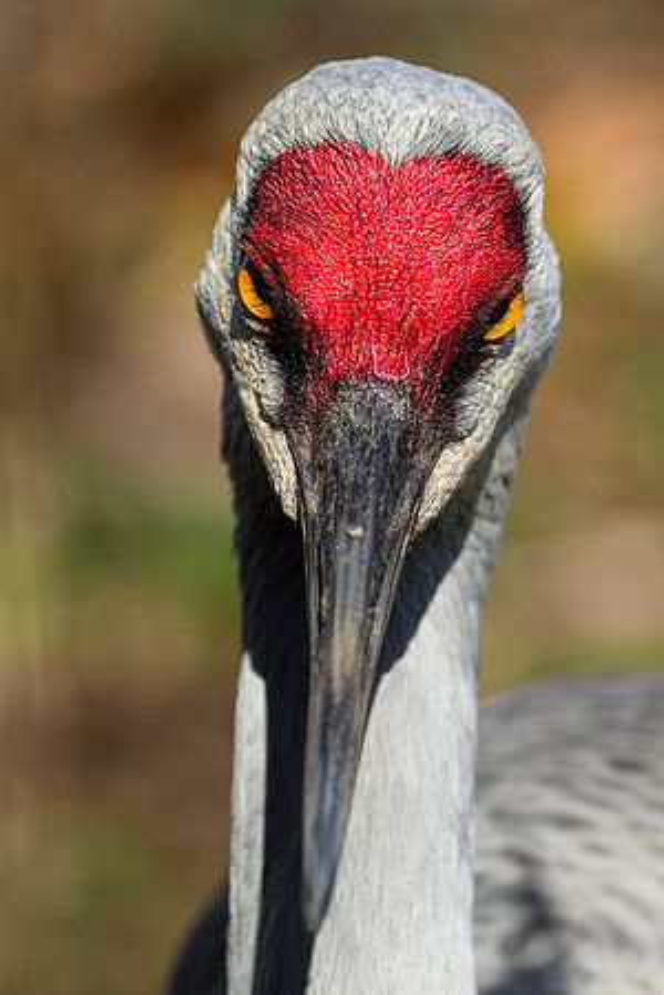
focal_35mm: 625
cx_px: 408
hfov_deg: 2.2
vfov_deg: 3.3
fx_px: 17301
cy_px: 393
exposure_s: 1/2000
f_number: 5.6
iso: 360
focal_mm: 270
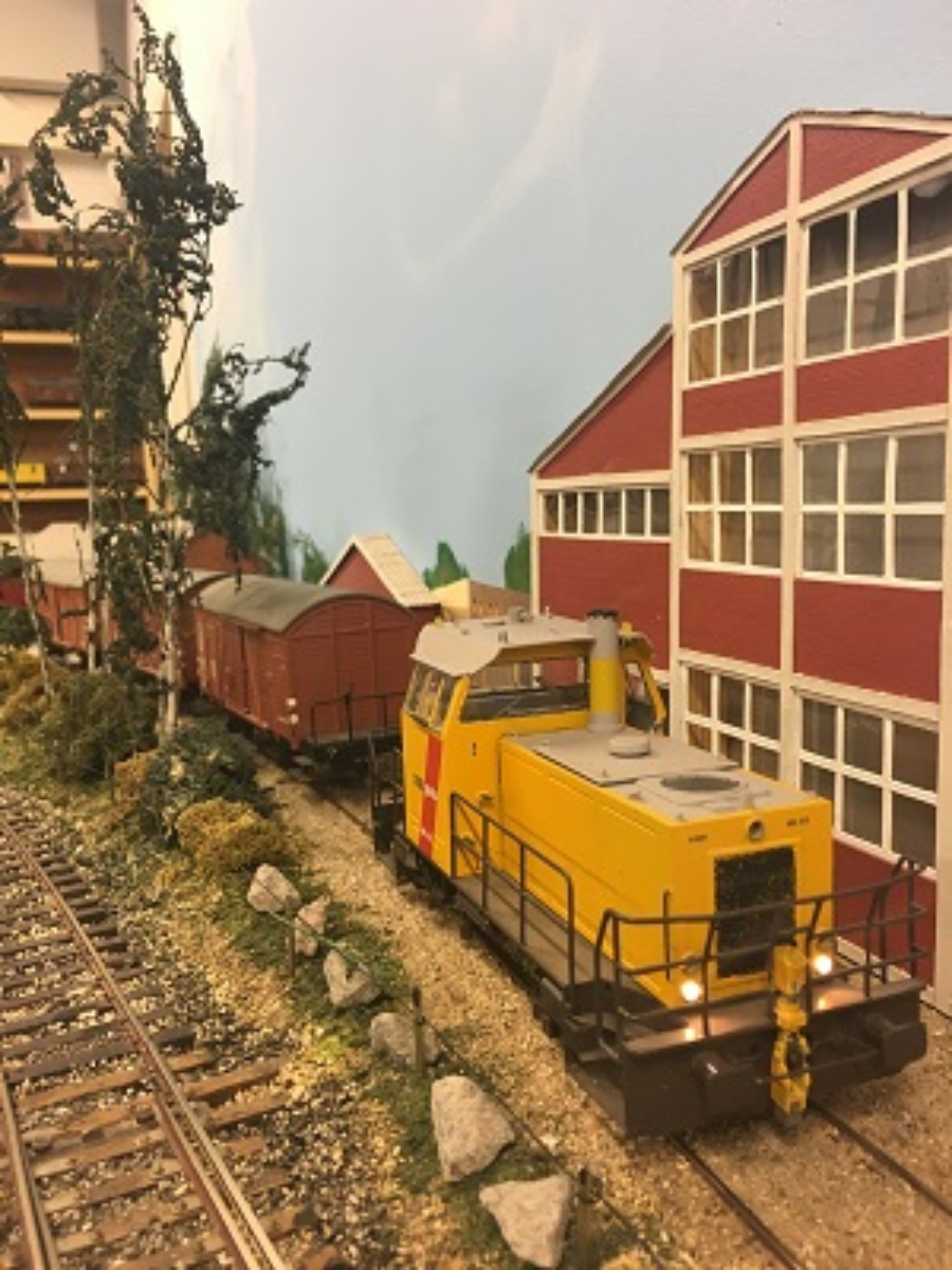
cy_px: 635
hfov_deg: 48.2
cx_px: 476
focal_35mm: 29
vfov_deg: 61.7
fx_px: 1063
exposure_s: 1/33
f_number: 2.2
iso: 100
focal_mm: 4.15
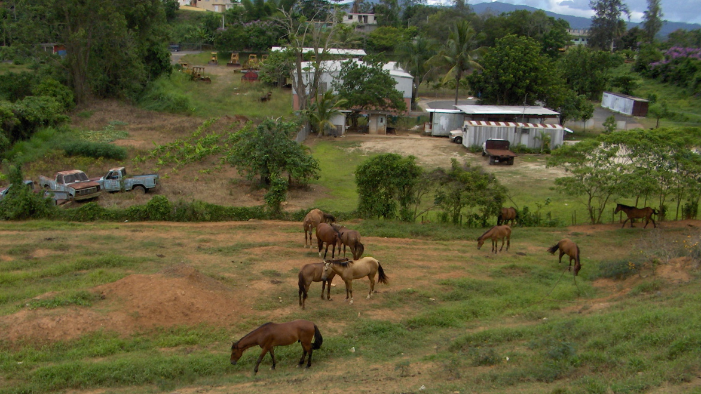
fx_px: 725
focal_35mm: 39
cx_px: 345
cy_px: 263
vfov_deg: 30.2
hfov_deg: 51.6
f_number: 4.3
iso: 100
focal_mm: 5.8
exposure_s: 1/538
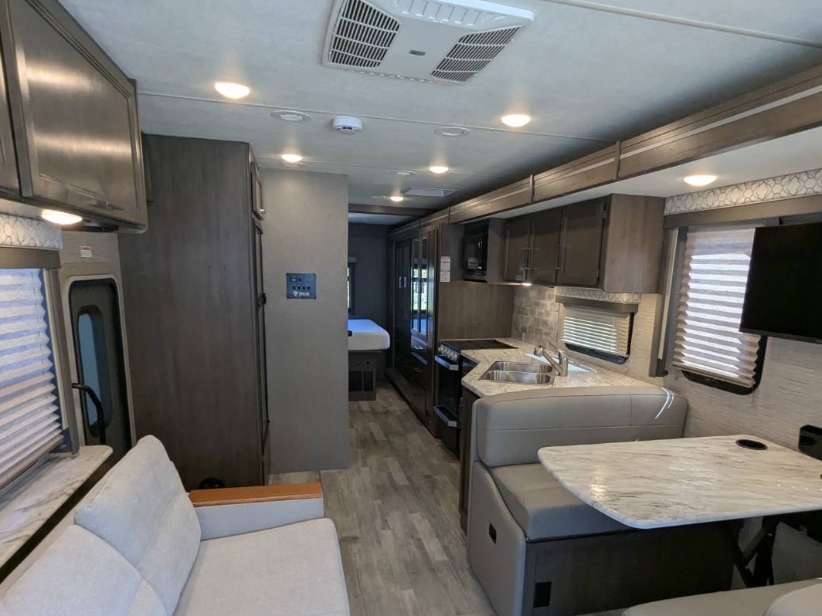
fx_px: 499
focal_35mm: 21
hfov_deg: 78.9
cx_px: 430
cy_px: 372
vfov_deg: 62.8
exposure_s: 1/201
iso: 223
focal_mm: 2.35
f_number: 2.2
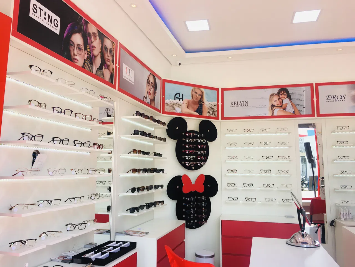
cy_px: 134
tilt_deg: +5.1
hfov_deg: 61.7
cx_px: 178
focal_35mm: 29
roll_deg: -1.2
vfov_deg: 48.2
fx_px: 297
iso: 25
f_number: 2.2
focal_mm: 4.15
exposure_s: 1/220
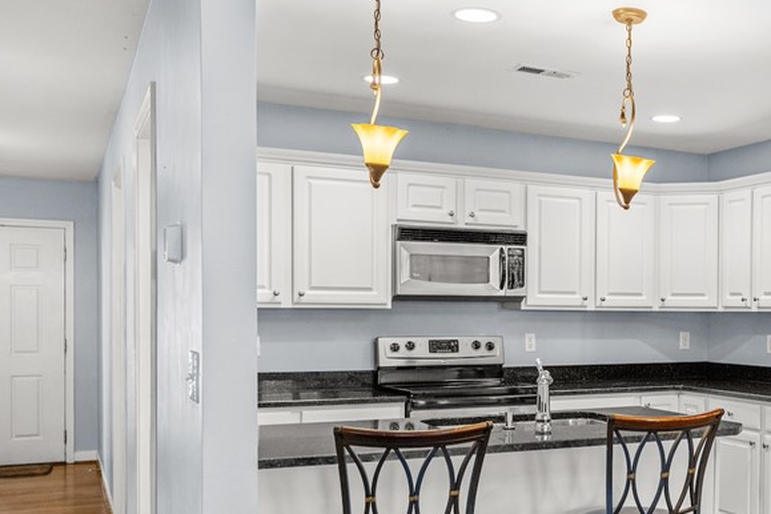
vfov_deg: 29.8
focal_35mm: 45
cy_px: 318
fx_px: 964
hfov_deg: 40.5
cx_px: 687
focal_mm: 24
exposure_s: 1/2
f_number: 5.6
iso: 400
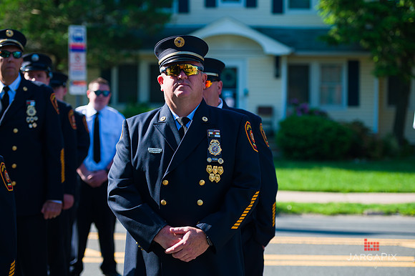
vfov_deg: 16.6
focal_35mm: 82
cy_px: 138
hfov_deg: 24.8
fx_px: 945
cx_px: 208
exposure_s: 1/1600
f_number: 3.2
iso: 200
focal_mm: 82
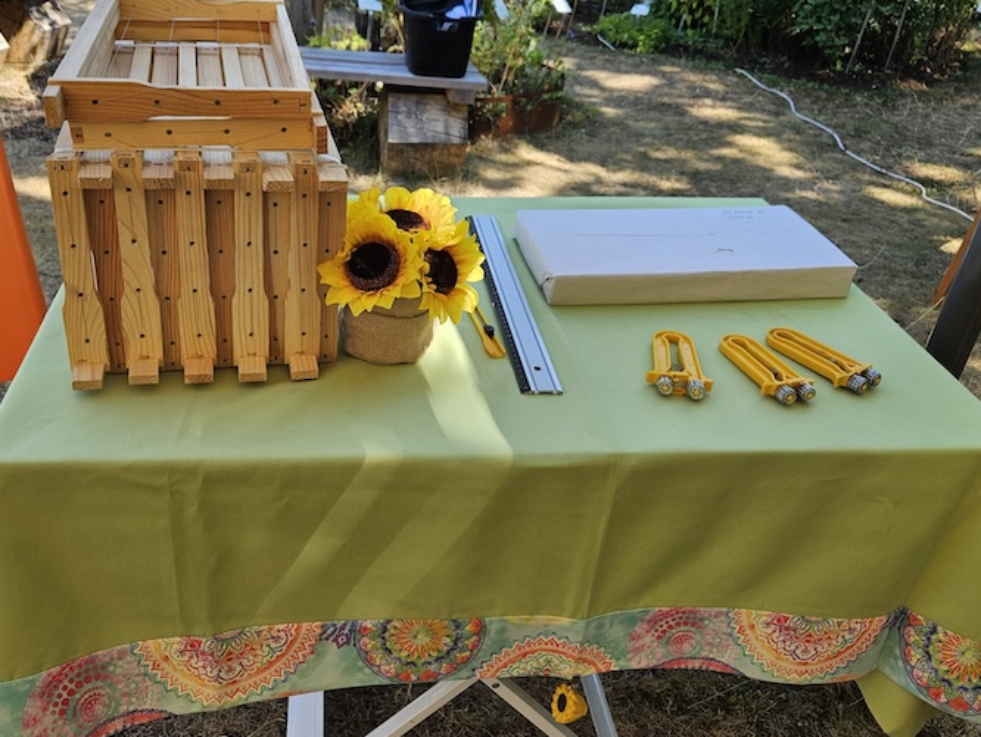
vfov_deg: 48.1
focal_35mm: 29
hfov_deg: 61.4
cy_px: 317
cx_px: 423
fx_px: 822
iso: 32
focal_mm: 5.4
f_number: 1.8
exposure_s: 1/560
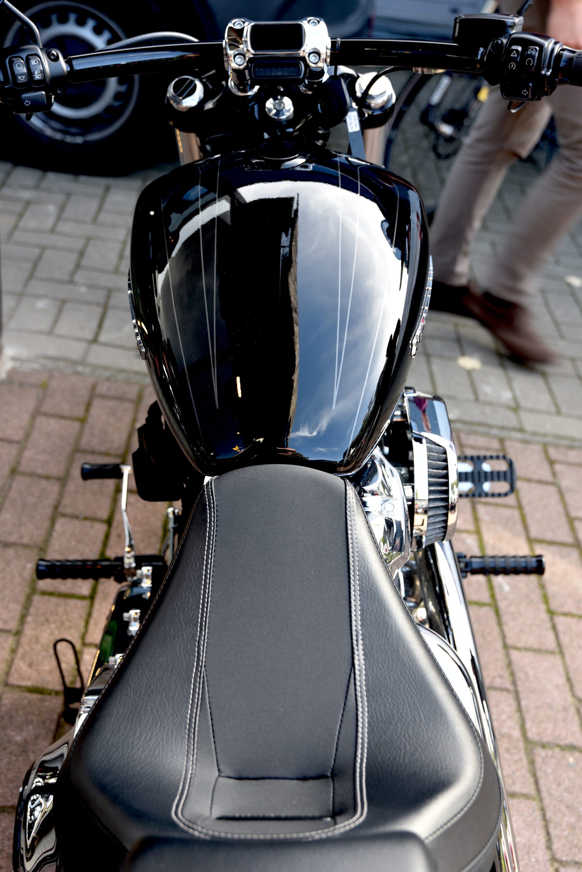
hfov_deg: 29.9
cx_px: 291
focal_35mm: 45
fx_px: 1090
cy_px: 436
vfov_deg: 43.6
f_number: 4
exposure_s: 1/60
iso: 200
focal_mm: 45
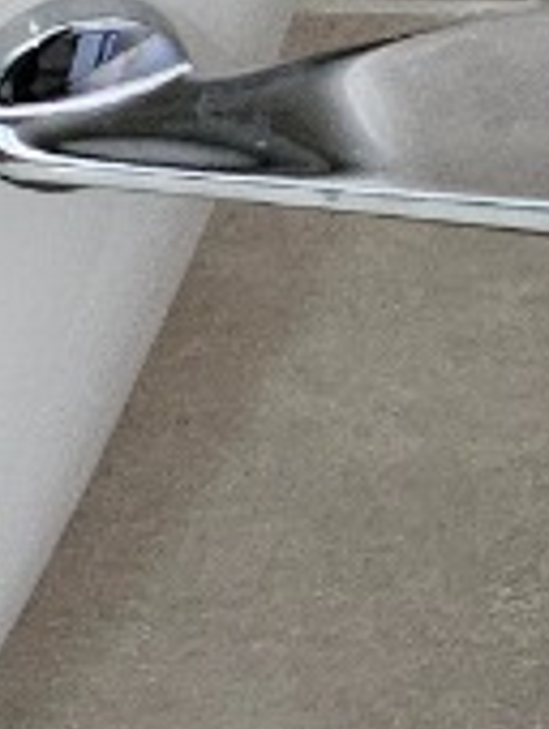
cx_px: -819
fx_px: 3417
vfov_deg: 12.1
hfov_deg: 8.3
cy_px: 609
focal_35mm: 162
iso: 400
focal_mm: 5.4
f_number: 1.8
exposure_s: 1/100
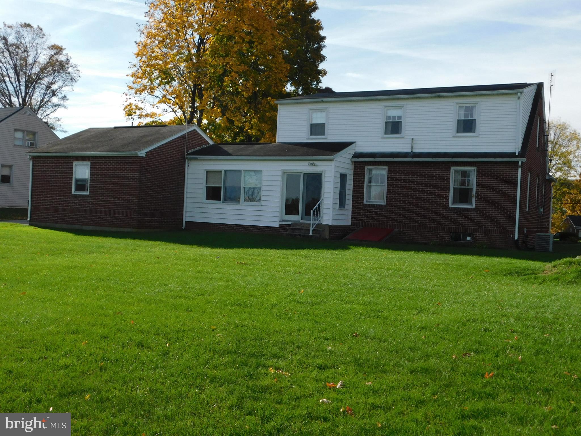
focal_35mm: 36
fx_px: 604
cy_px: 218
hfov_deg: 51.4
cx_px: 290
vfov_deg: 39.7
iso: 125
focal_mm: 6.3
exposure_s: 1/1000
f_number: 3.5
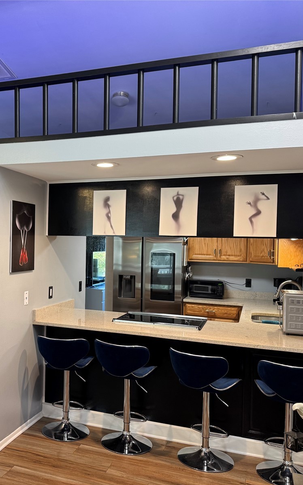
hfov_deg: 36.0
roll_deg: -1.1
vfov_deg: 56.7
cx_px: 58
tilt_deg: -1.0
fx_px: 449
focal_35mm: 34
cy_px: 243
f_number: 1.78
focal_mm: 6.76
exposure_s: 1/60
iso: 200
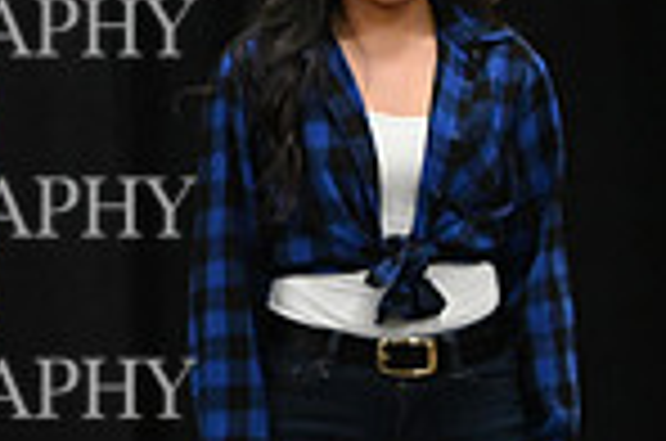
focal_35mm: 903
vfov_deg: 1.5
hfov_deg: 2.3
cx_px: -454
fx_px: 16670
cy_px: 117
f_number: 6
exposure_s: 1/250
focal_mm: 230
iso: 8000
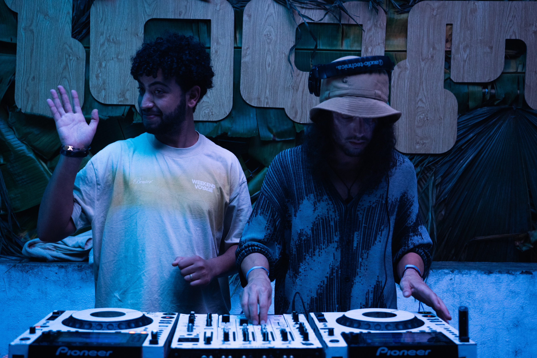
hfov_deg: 42.7
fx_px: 686
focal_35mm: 46
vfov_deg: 29.2
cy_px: 179
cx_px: 268
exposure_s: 1/320
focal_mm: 46
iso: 5000
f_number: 4
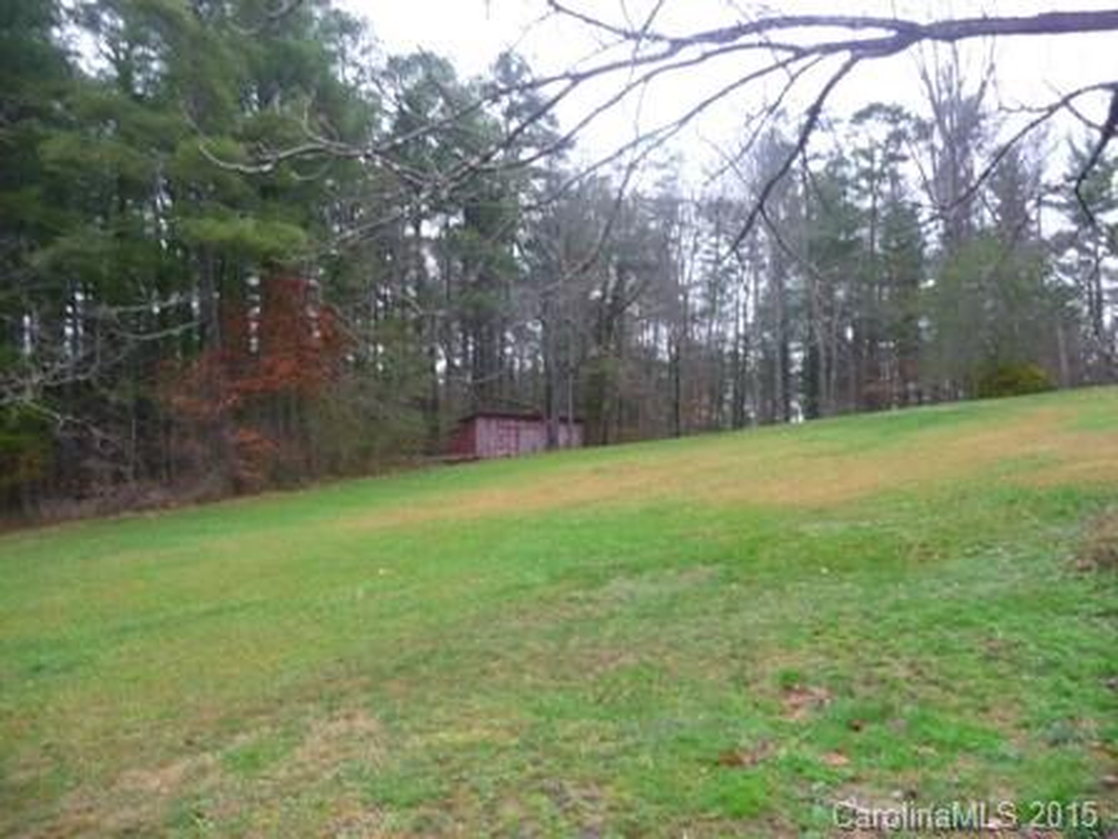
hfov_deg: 63.4
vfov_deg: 49.7
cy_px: 420
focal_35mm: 28
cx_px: 559
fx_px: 904
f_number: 3.3
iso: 160
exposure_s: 1/30
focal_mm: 4.7
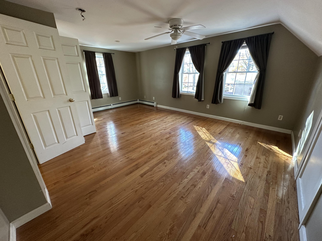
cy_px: 120
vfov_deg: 85.7
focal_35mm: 14
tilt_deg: -19.7
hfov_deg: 102.1
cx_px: 161
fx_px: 130
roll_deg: +1.2
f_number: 2.2
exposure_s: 1/91
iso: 400
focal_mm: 2.22
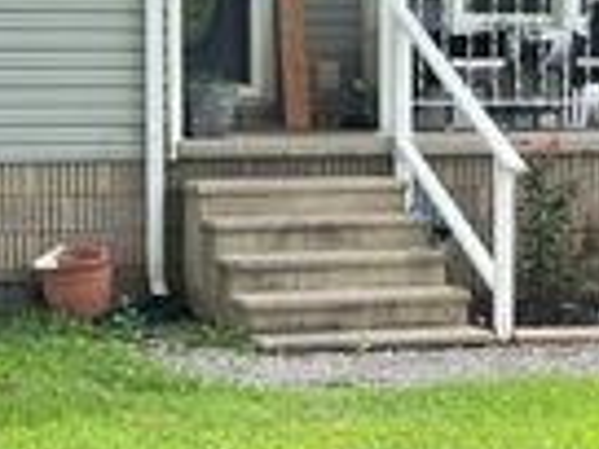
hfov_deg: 16.3
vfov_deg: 12.2
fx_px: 2094
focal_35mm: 121
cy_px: 200
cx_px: 277
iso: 100
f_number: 1.78
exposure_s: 1/362
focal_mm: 6.76
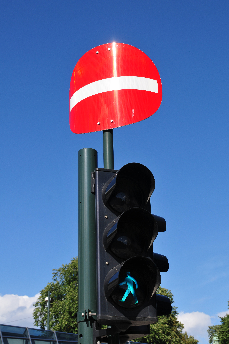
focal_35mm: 60
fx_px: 574
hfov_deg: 22.6
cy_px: 172
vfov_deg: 33.4
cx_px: 114
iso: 200
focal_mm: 40
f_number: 9
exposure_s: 1/320
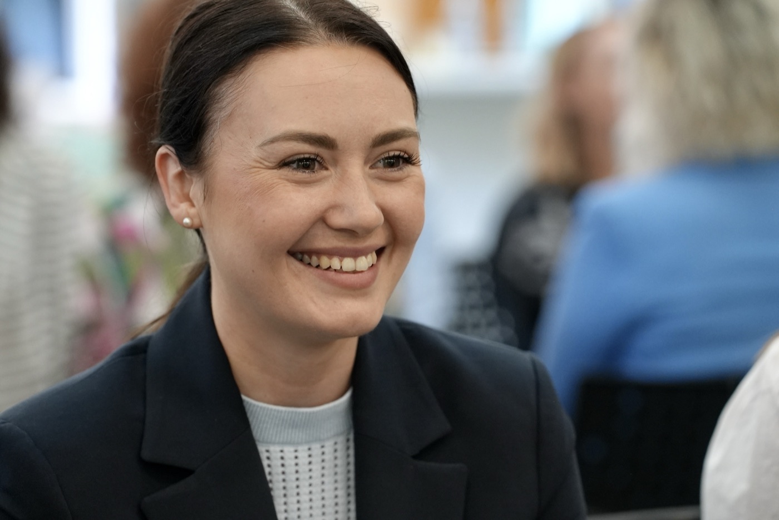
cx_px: 390
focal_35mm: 143
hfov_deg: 14.3
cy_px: 260
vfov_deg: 9.6
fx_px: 3095
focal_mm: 143
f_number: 4
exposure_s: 1/160
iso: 5000
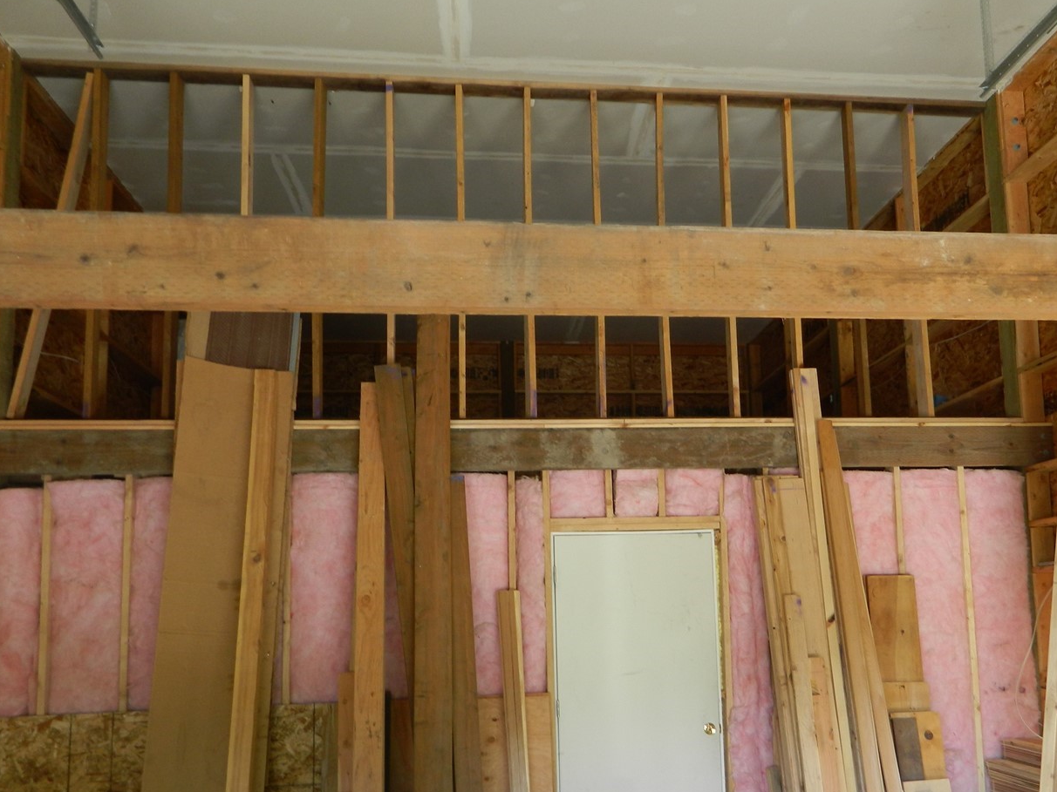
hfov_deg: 55.1
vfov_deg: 42.6
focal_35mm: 33
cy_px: 498
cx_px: 619
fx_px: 1008
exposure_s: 1/40
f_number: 3.1
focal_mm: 4.5
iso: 80
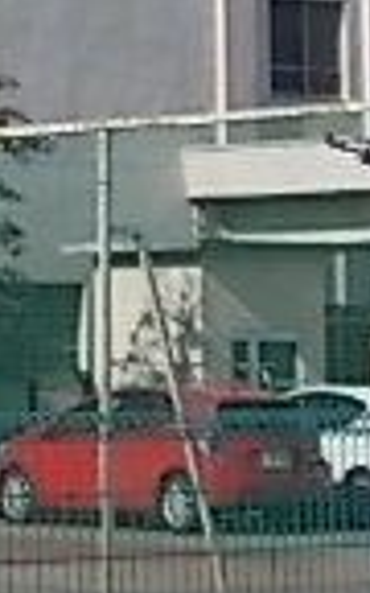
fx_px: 3808
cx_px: -407
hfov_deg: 5.4
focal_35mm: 236
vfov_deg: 8.7
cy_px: -284
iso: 80
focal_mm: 9
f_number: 11.3
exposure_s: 1/160
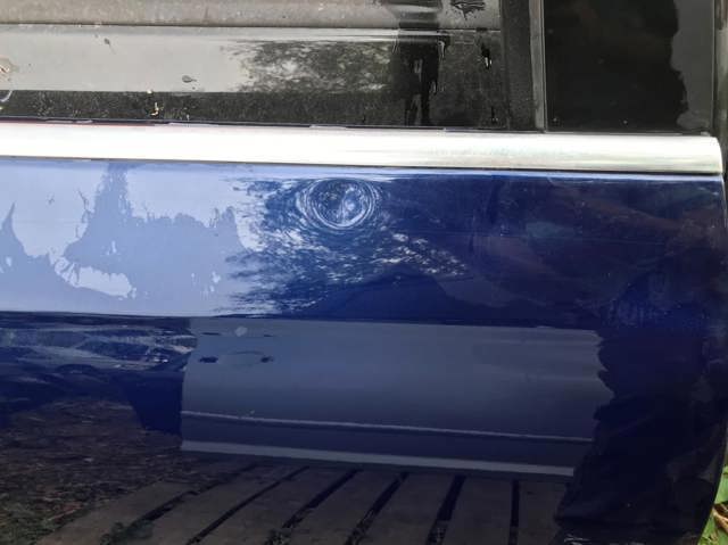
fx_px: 588
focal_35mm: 28
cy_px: 272
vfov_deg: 49.7
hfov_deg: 63.5
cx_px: 364
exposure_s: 1/156
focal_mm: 3.99
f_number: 1.8
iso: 20
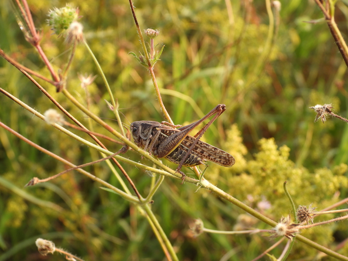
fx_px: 1056
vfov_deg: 14.1
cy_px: 130
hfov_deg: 18.7
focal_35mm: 105
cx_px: 174
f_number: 4
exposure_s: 1/250
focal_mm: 18.9
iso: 100
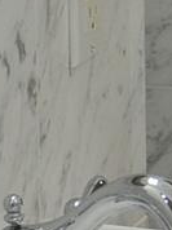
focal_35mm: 349
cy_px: -4
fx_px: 2315
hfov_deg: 4.2
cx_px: -58
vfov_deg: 5.7
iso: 400
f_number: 4.5
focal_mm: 21
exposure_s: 1/80
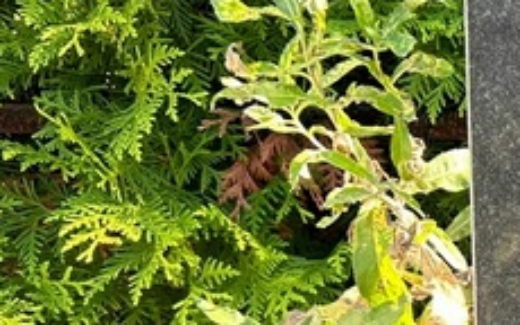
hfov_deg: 18.8
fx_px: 1361
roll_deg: -2.5
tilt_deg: -19.3
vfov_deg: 13.2
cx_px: 803
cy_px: 422
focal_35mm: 96
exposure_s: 1/177
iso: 40
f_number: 1.5
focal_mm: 5.7
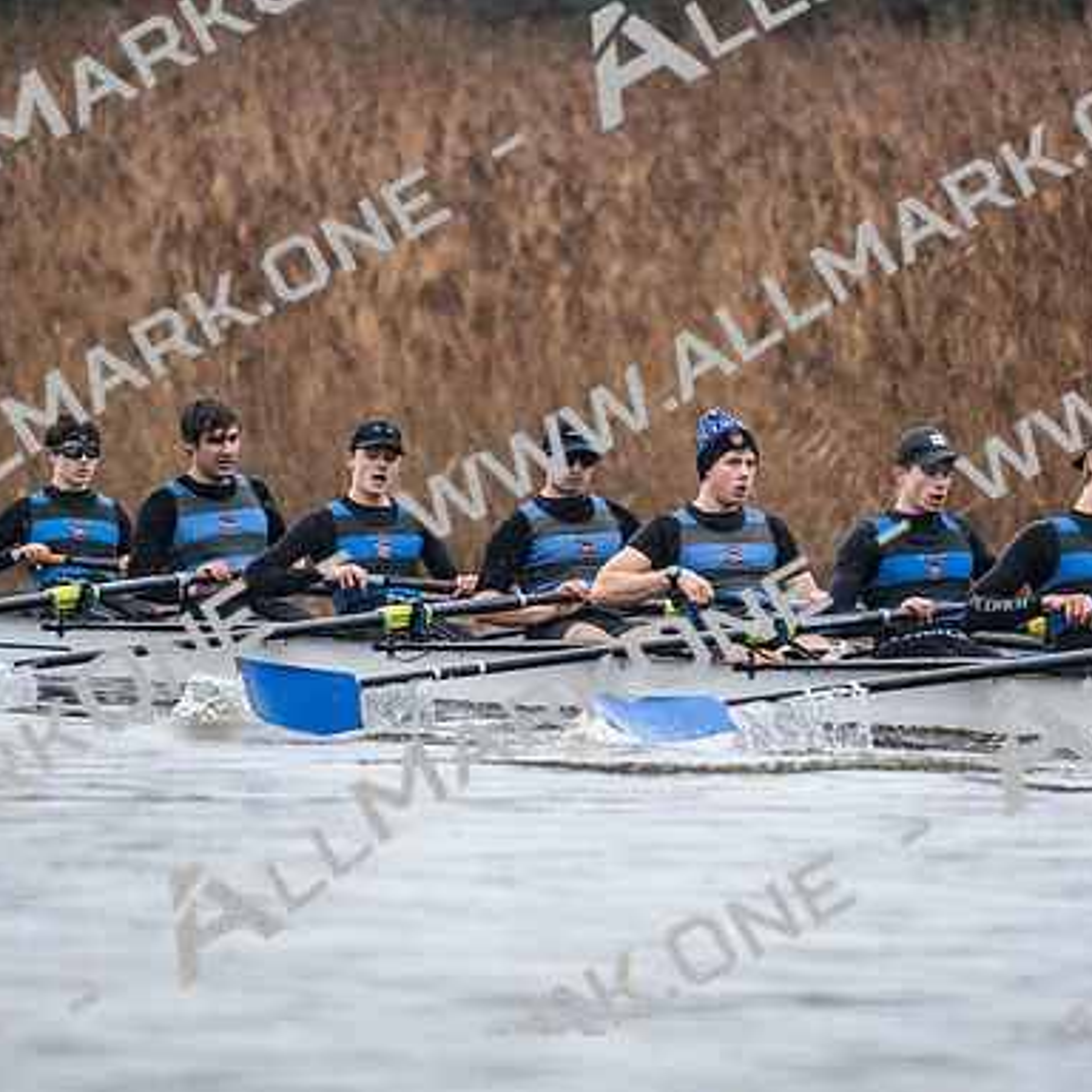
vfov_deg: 3.4
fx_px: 18309
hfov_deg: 3.4
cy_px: 547
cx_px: 748
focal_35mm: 513
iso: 5000
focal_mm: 400
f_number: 4.5
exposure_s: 1/1600
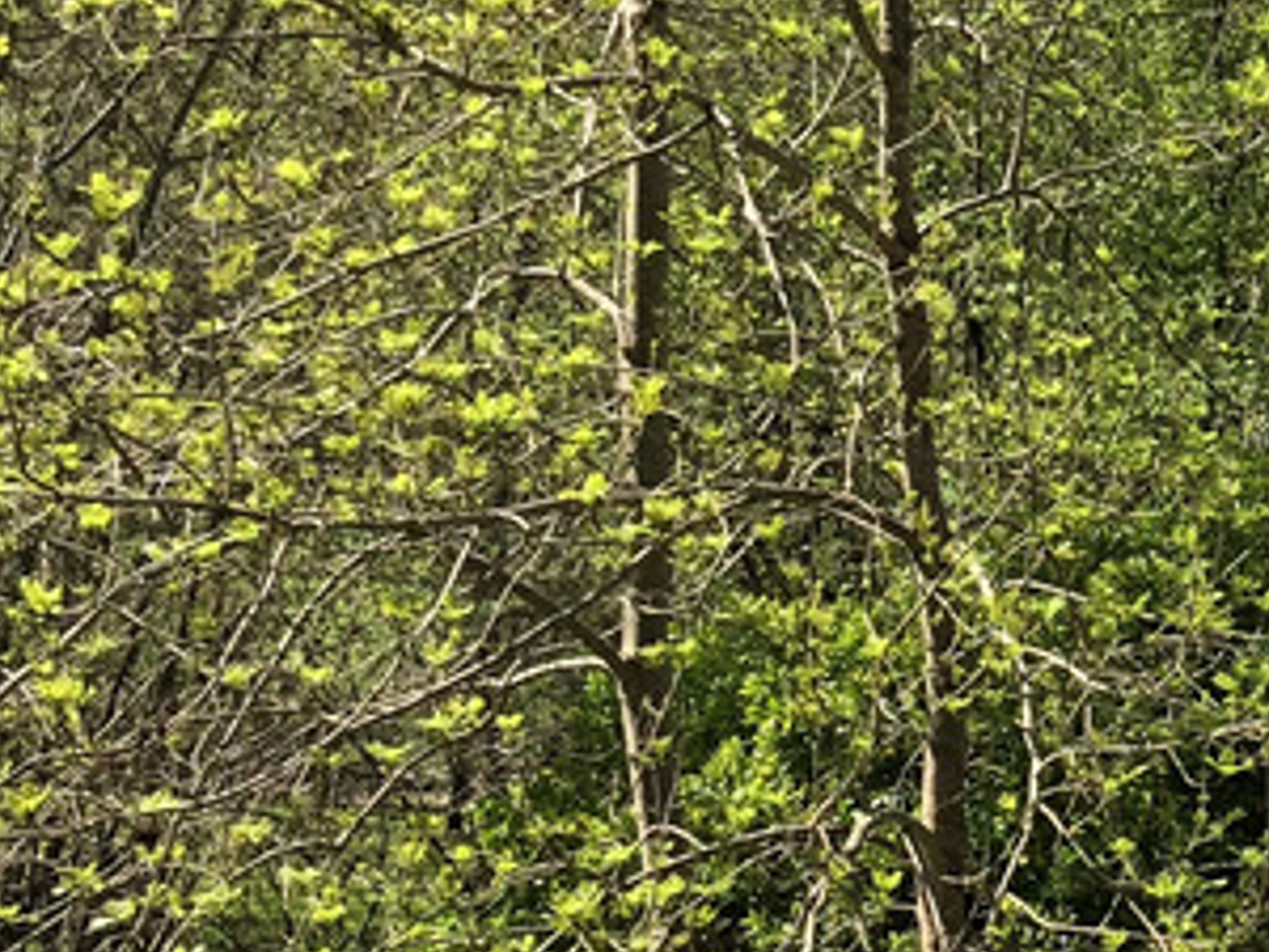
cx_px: 1760
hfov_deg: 16.4
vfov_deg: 13.2
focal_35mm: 112
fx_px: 4106
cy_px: 512
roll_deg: +0.2
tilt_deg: +2.9
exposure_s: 1/649
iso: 20
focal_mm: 4
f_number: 1.8
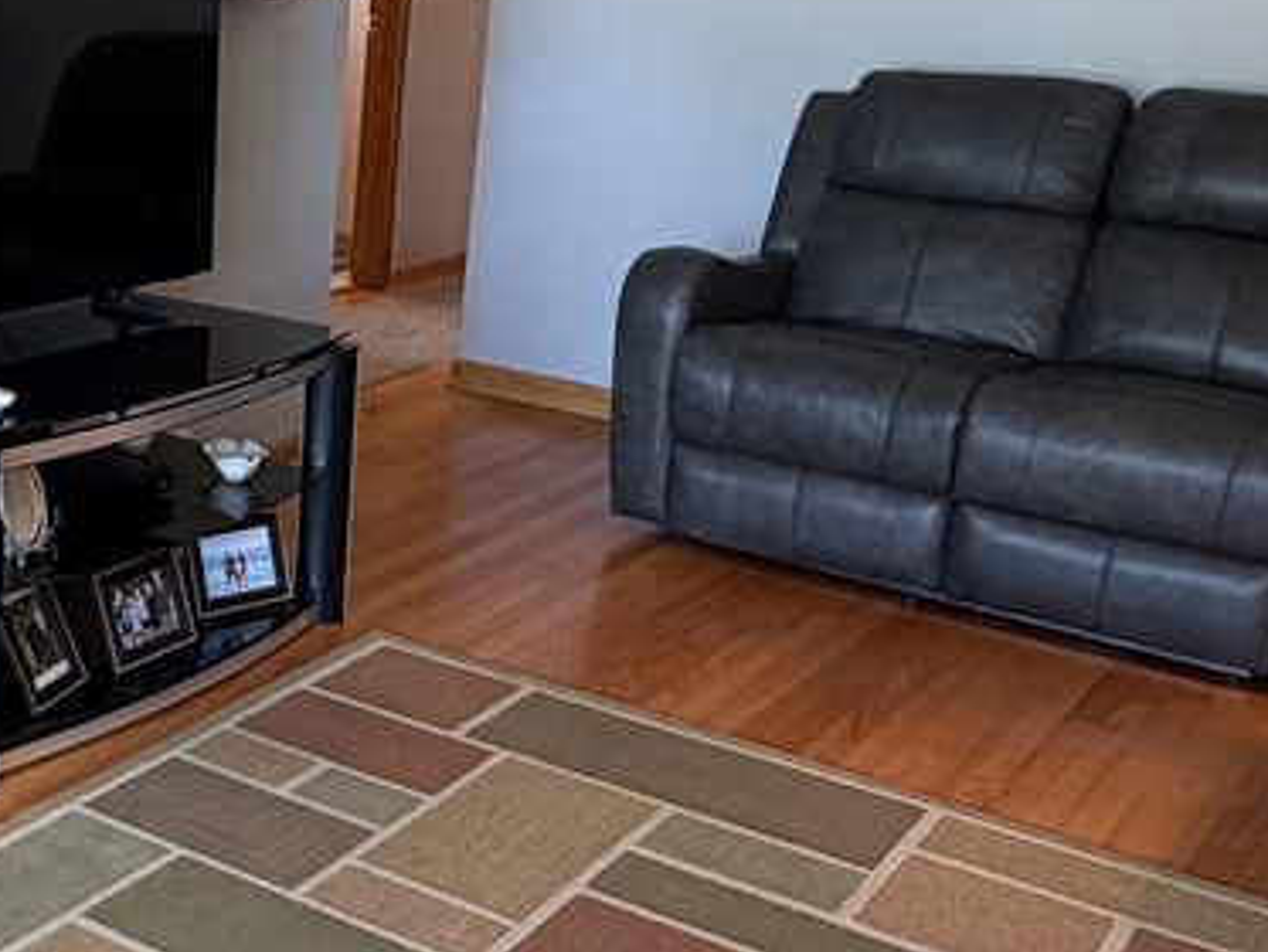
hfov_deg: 32.9
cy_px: 425
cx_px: 31
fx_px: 1979
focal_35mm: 54
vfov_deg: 27.0
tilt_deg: -15.4
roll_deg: -1.8
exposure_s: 1/60
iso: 250
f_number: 2.2
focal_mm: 2.22
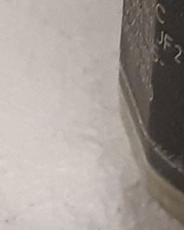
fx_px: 1334
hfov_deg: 7.7
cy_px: 14
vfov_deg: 9.8
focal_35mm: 196
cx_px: 326
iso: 250
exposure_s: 1/50
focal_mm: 3.93
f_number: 1.7
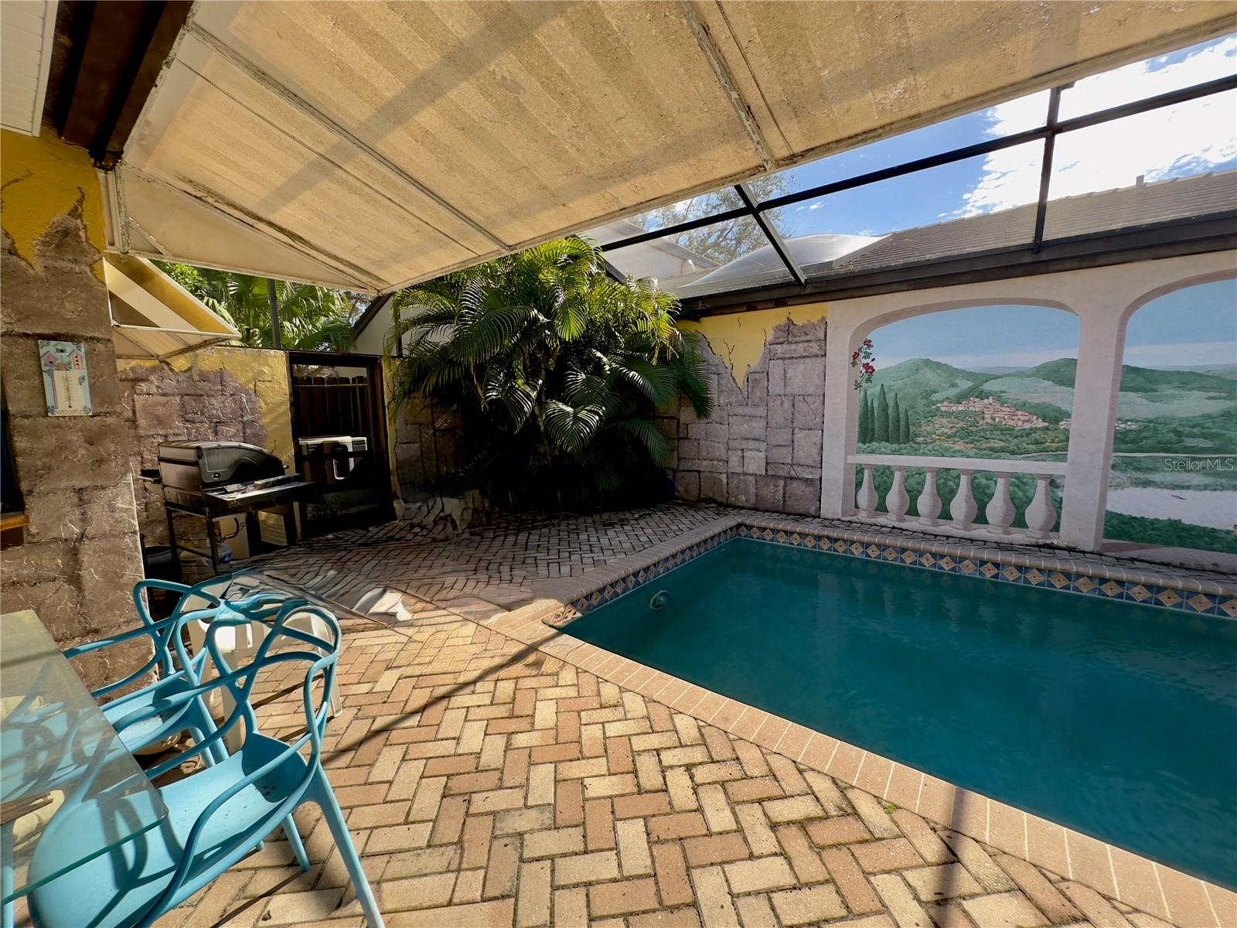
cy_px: 464
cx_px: 618
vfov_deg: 85.7
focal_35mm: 14
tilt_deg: -6.5
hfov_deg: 102.1
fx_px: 500
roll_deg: +1.0
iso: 40
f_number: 2.2
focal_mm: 2.22
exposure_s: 1/207
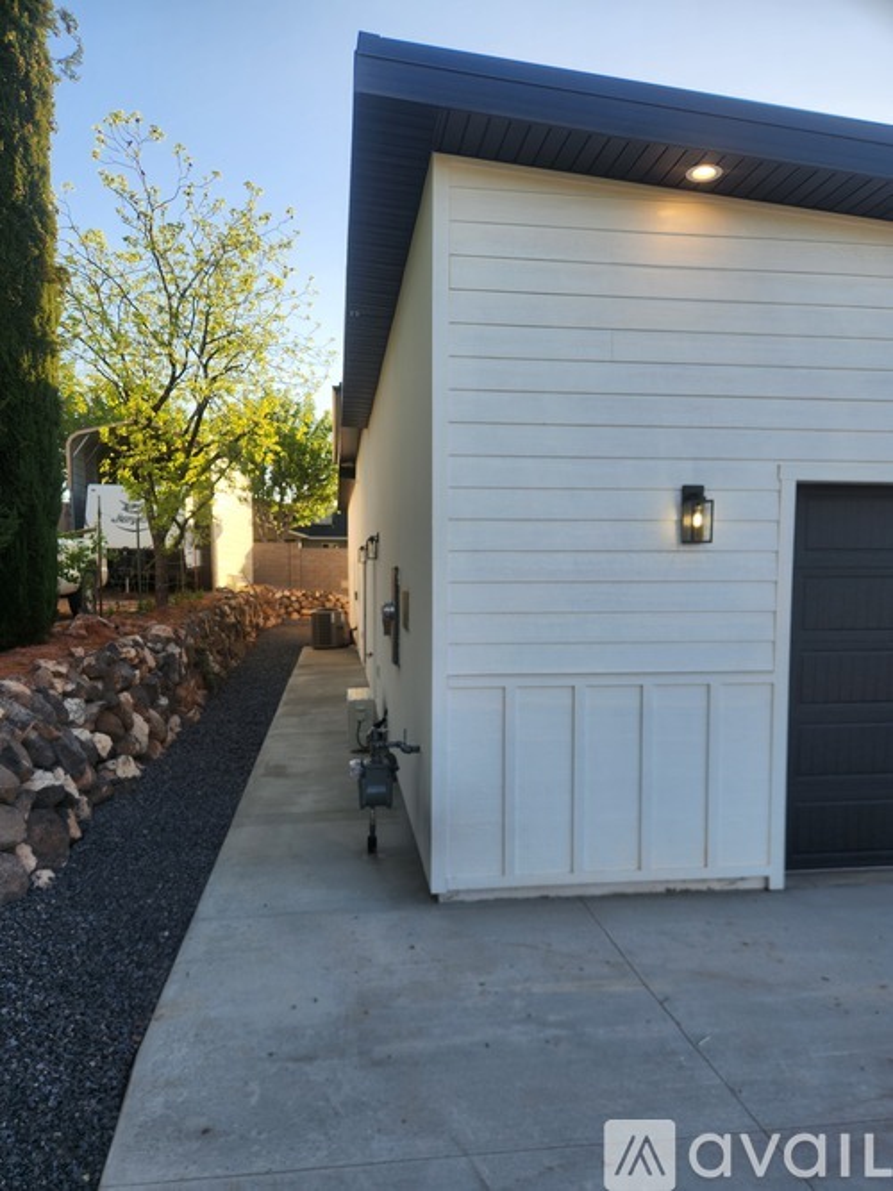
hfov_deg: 58.9
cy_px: 596
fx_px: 791
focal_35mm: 23
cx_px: 446
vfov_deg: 73.9
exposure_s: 1/485
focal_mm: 5.4
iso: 20
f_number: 1.8
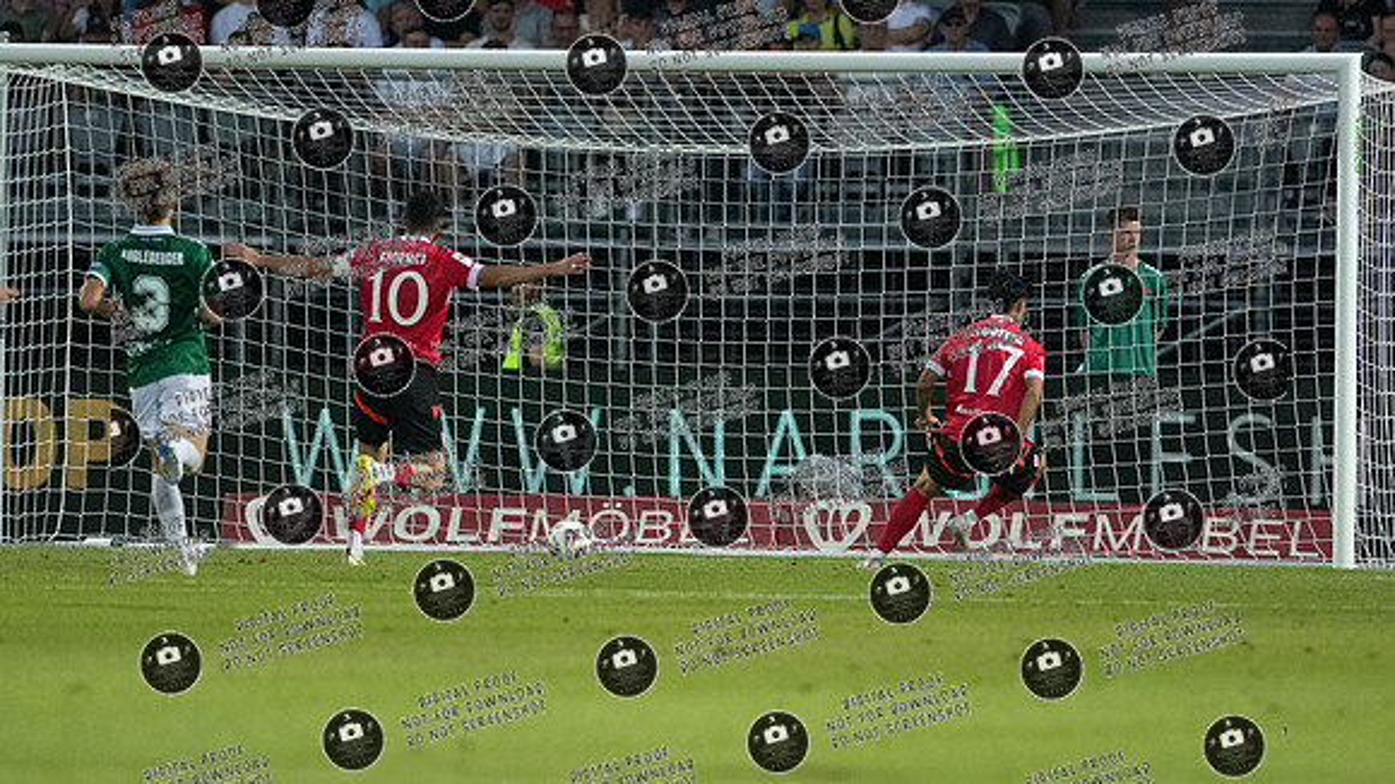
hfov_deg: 3.6
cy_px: 492
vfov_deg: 2.0
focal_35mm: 605
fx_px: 22365
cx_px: 791
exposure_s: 1/1250
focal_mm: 300
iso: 4000
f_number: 3.2
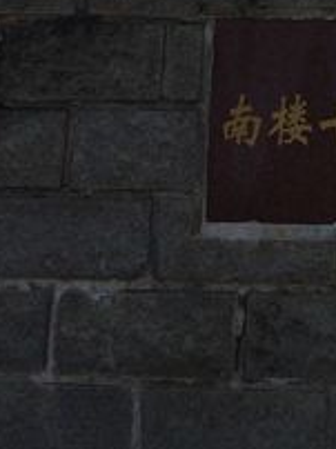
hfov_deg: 12.6
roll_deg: +1.2
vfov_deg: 15.4
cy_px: -282
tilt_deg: +8.4
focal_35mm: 115
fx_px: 1491
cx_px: 372
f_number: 2.2
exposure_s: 1/5128
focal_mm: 4.15
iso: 32
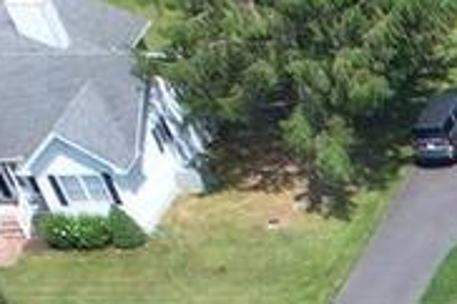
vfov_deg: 6.6
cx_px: 1434
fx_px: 2207
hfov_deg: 9.1
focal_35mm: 174
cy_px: 1123
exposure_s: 1/1250
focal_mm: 8.38
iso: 100
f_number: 2.8
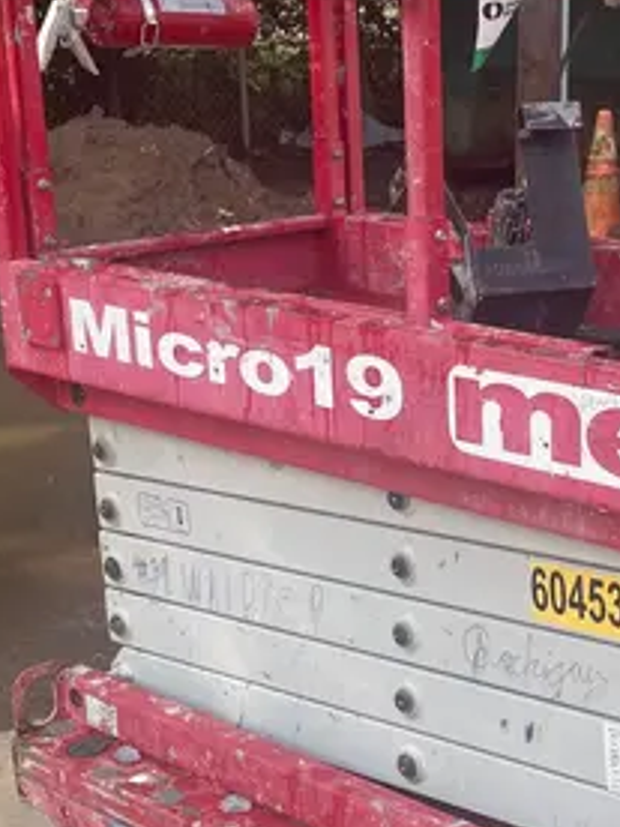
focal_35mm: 69
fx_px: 1648
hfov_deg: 20.8
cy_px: 451
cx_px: 581
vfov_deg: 28.1
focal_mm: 4.2
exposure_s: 1/694
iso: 32
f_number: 1.6
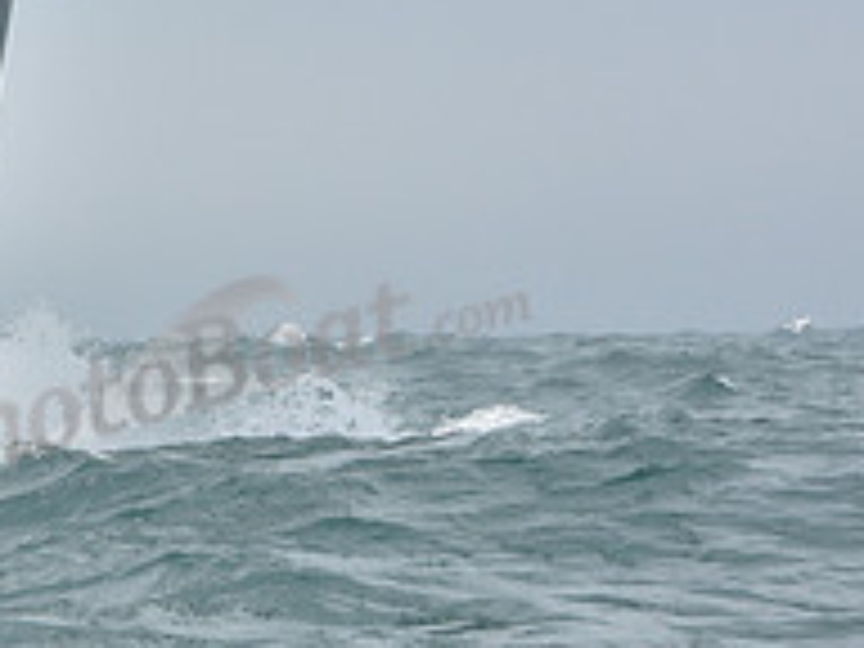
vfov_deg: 3.8
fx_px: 9809
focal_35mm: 393
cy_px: 200
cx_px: -333
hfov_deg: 5.0
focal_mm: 135
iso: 320
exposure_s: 1/800
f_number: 11
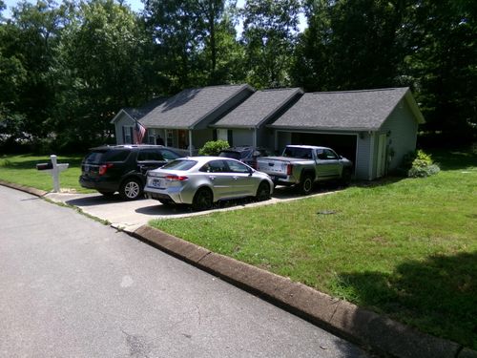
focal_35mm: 24
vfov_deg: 56.8
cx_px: 238
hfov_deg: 71.6
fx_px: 331
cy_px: 179
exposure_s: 1/600
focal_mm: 4.3
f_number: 3.7
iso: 100
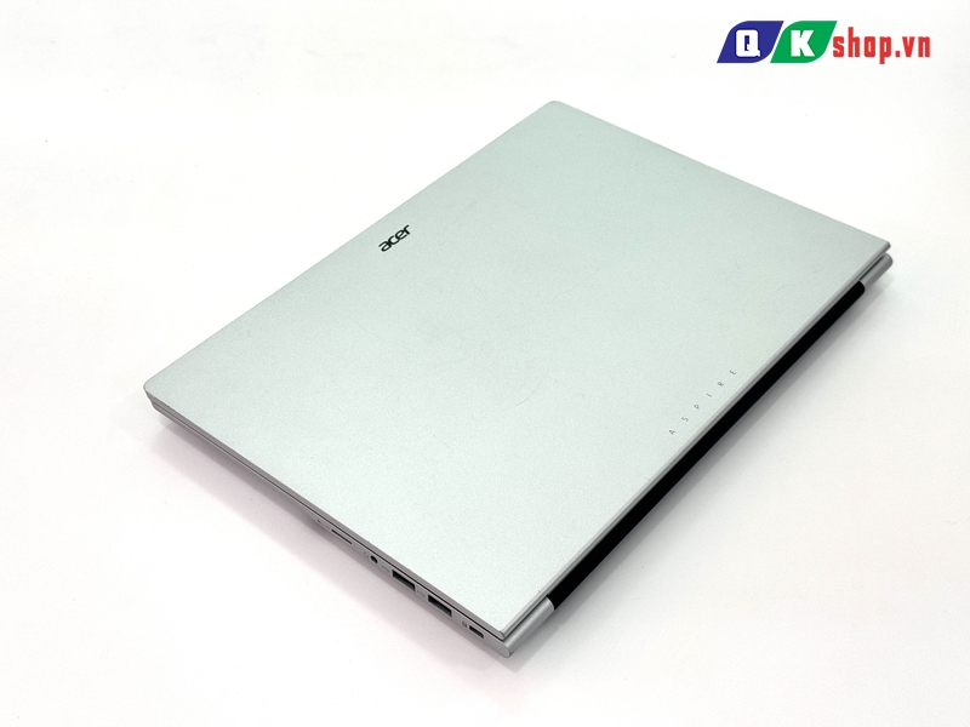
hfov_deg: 39.7
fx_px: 1345
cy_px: 364
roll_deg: +1.2
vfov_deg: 30.3
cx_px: 485
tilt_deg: -44.0
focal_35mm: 48
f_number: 1.78
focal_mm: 6.76
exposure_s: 1/137
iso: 50
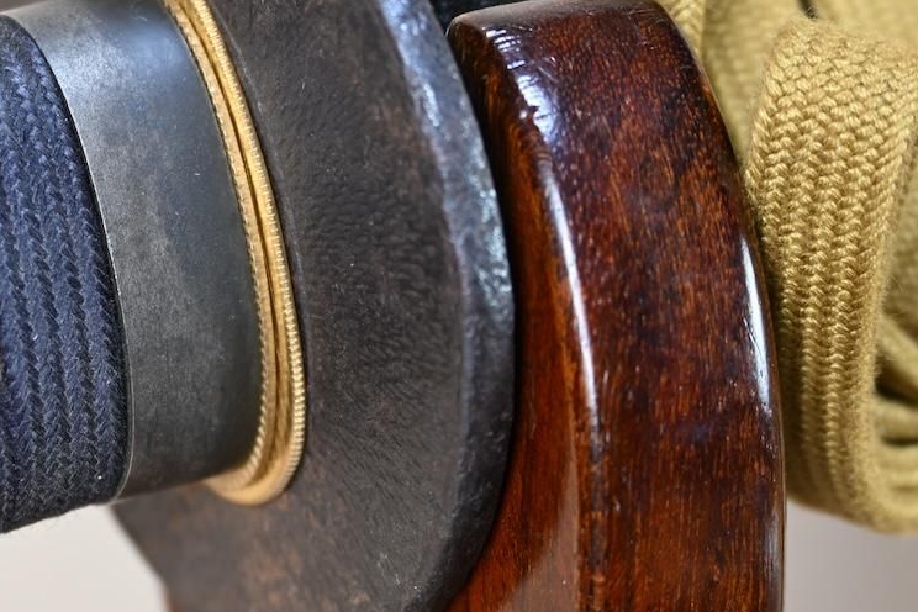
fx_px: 4462
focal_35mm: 175
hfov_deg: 11.7
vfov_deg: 7.8
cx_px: 162
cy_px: 178
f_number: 5
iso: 100
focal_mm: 62
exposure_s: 1/2
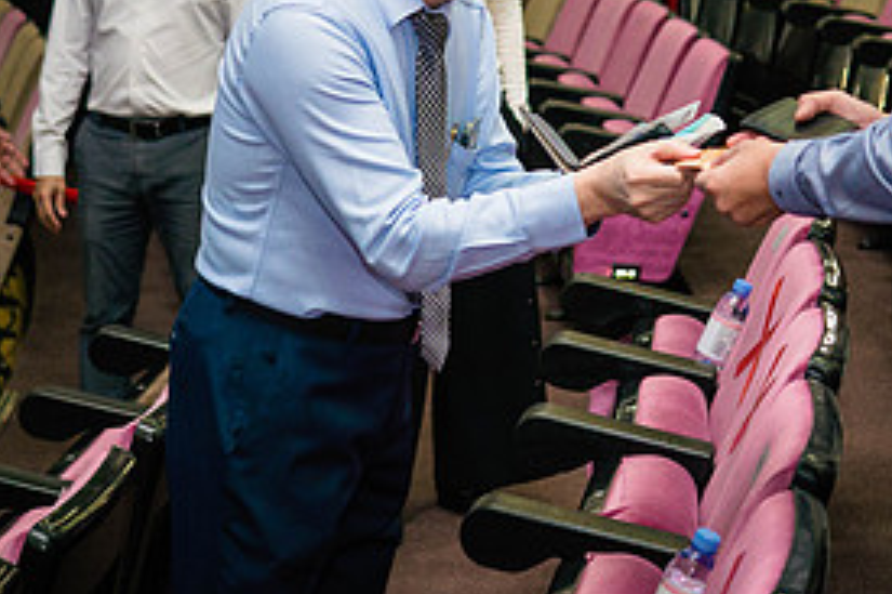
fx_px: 2773
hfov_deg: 18.3
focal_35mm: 112
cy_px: 18
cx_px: 483
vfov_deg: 12.1
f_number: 1.8
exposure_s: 1/100
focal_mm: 25
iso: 1250
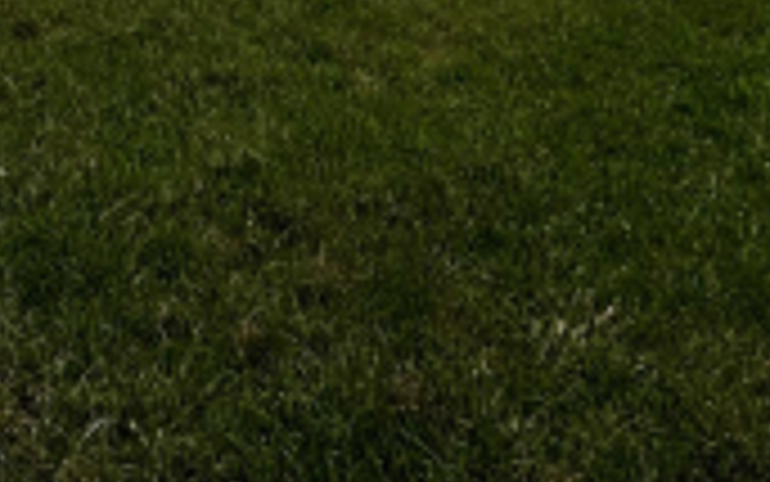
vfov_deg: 16.1
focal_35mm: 58
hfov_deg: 34.9
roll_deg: +1.8
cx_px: 290
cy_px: -541
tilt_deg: +11.1
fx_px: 1218
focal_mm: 2.22
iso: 32
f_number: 2.2
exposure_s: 1/4630
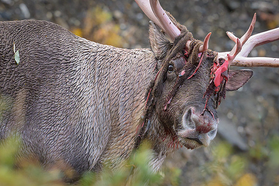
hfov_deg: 1.8
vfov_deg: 1.2
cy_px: 18
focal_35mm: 1173
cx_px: 193
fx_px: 9090
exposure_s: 1/1000
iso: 1000
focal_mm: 400
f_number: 5
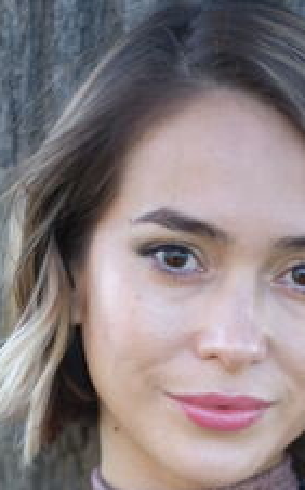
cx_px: 241
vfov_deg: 8.6
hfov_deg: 5.5
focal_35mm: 239
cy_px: 679
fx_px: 3183
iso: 100
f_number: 4
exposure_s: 1/250
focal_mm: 56
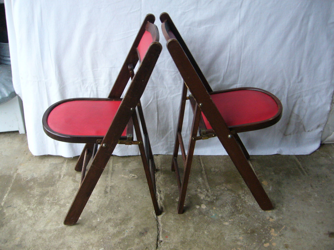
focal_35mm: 35
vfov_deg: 40.7
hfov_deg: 52.6
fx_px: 338
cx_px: 167
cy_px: 125
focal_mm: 5.8
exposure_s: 1/10
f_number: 2.8
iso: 200
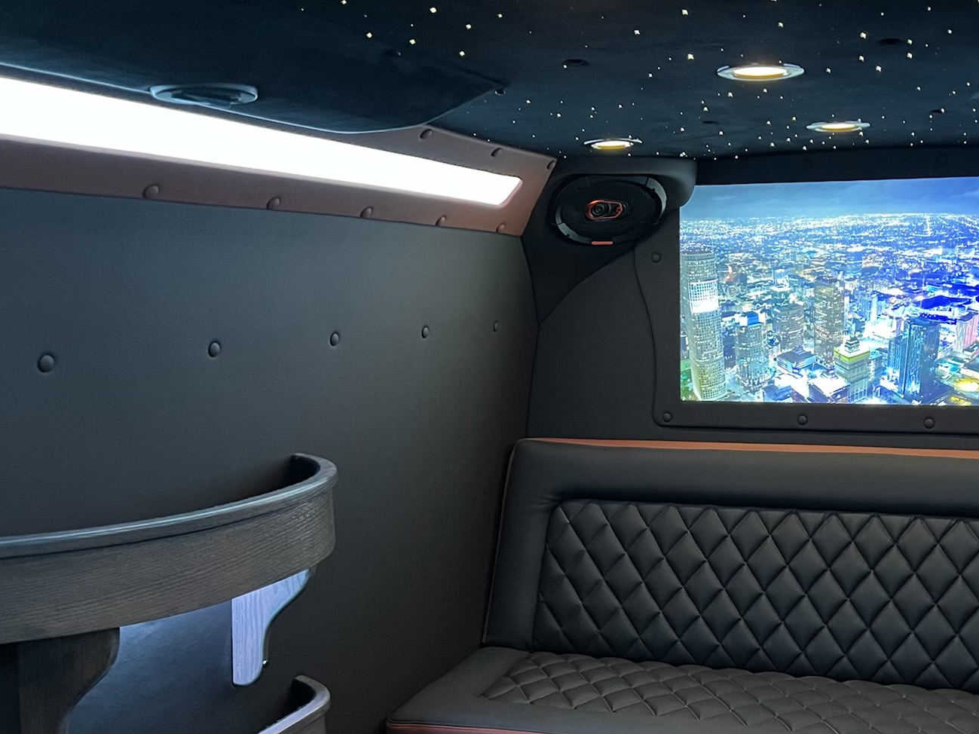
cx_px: 700
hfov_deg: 44.6
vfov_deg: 34.5
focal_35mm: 41
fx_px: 1159
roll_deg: +1.6
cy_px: 543
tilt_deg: -13.1
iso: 500
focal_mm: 5.7
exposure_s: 1/30
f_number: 1.5
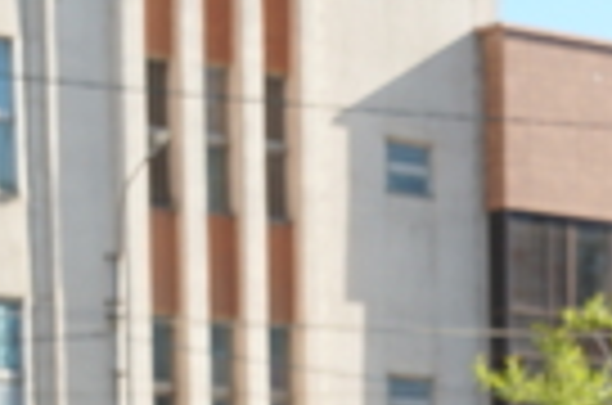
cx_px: 1017
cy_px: 1094
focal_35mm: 191
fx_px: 3235
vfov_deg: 6.7
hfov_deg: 10.3
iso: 100
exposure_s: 1/250
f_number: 4.5
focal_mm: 23
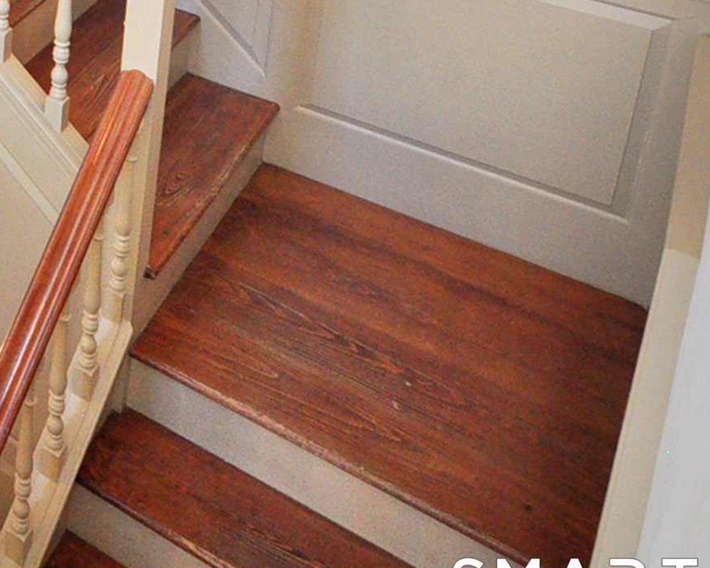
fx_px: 987
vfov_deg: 27.1
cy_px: -166
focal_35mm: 47
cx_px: -380
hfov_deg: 26.8
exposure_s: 1/40
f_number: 5
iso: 1000
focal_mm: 10
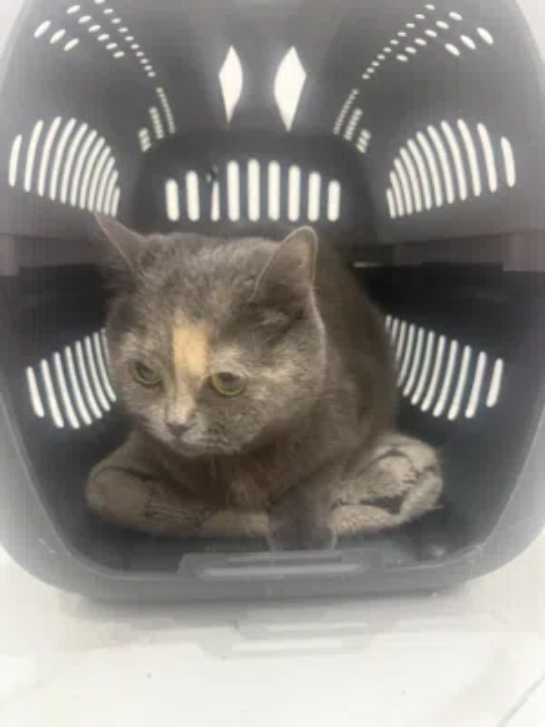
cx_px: 272
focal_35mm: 24
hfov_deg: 56.8
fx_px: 504
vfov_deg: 71.6
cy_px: 364
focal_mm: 6.76
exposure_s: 1/50
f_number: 1.78
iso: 500
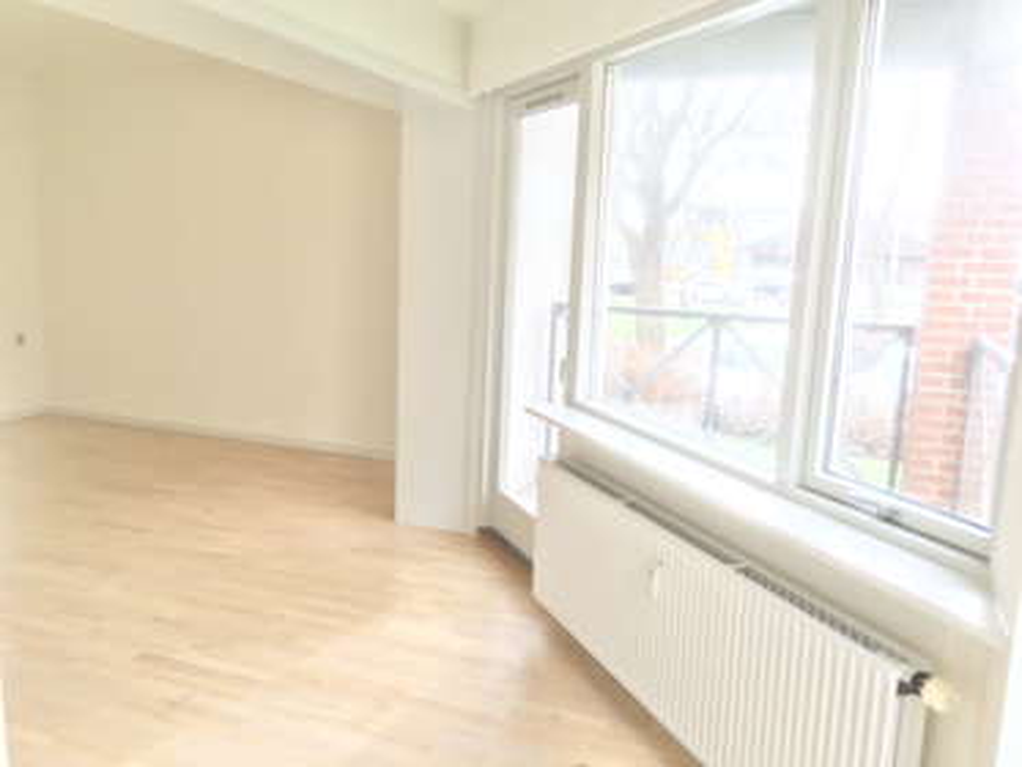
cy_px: 384
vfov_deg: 48.3
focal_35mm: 29
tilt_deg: -9.0
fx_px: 856
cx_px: 511
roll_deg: -2.2
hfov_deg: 61.6
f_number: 2.2
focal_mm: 4.15
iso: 40
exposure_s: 1/33
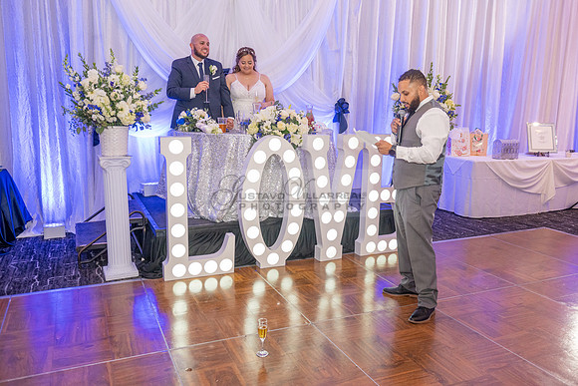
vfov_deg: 42.3
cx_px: 289
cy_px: 193
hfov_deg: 60.3
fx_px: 498
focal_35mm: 31
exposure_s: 1/200
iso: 1600
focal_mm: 31
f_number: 4
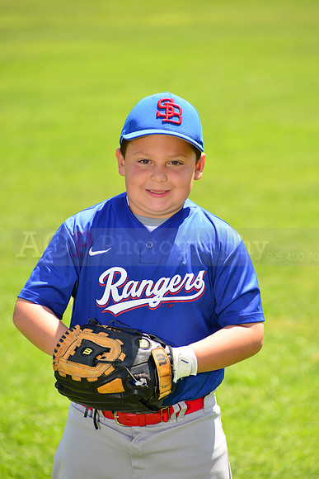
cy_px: 240
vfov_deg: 12.1
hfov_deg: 8.1
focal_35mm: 170
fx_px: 2258
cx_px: 160
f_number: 5
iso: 100
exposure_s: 1/250
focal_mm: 170
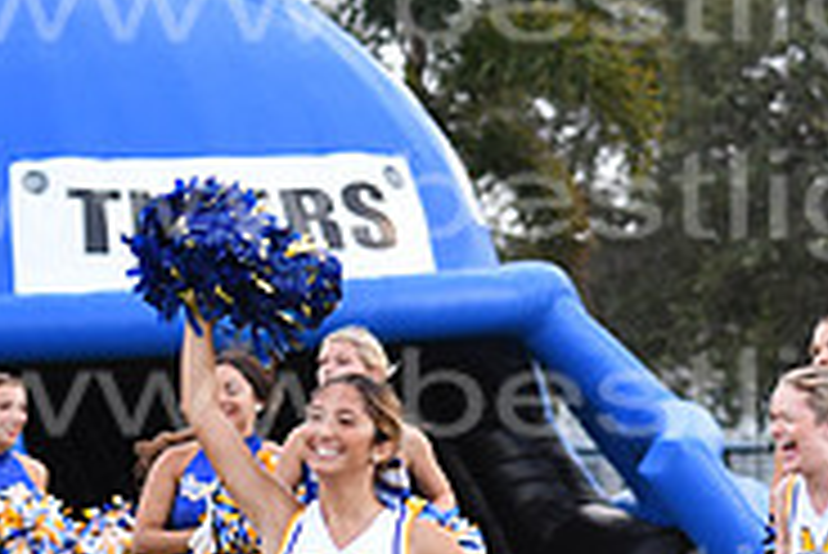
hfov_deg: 4.8
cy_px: 502
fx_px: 9782
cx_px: 994
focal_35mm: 425
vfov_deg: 3.2
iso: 800
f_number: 3.2
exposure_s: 1/800
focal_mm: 90
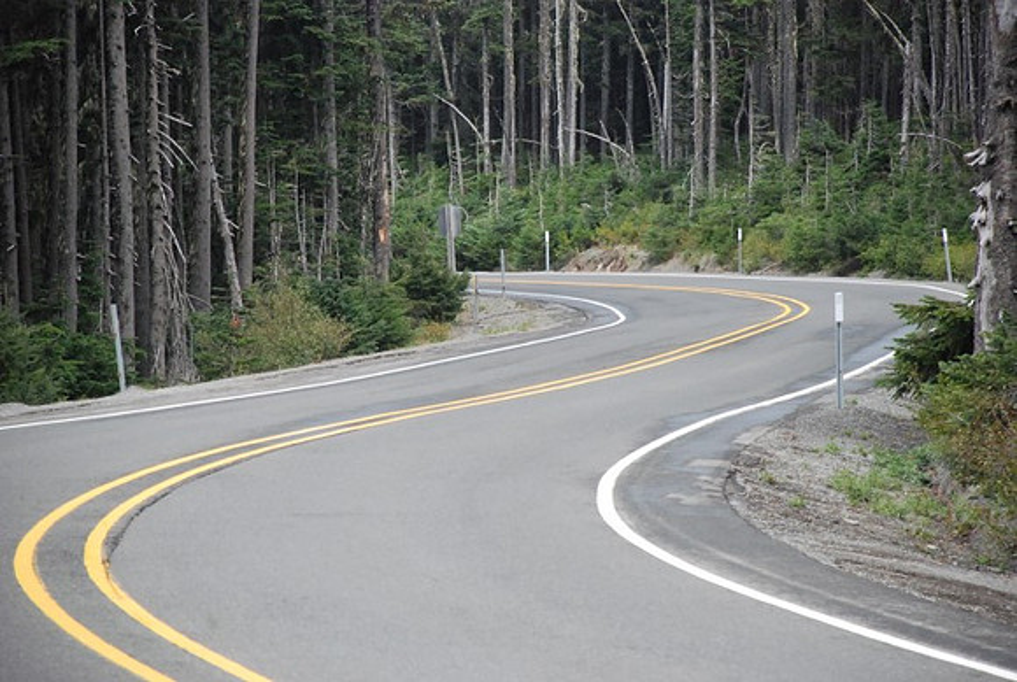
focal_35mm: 202
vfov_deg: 6.8
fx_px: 5731
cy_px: 341
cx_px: 508
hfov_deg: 10.1
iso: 1600
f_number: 5.6
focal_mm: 135
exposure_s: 1/1600
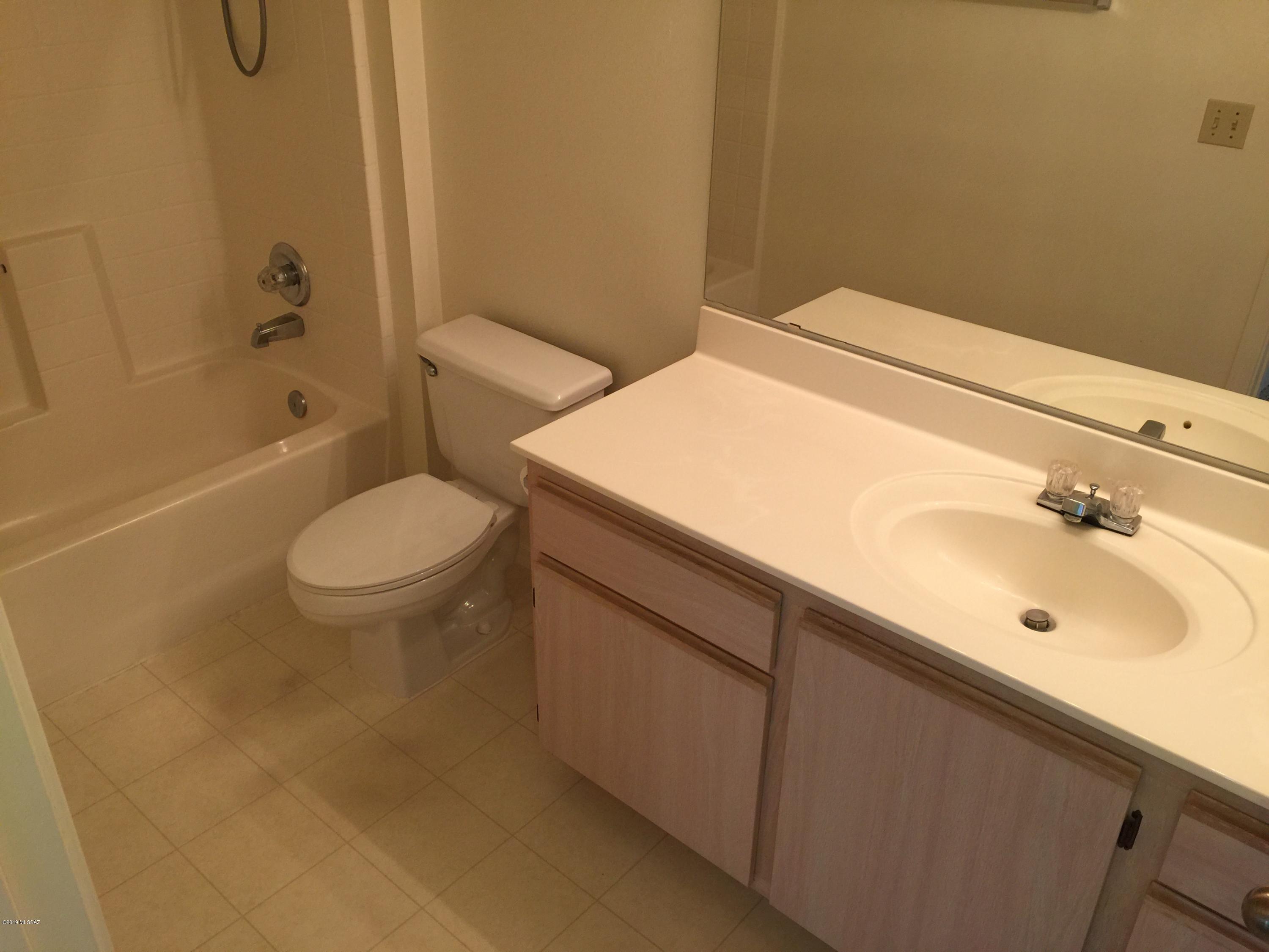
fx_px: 1063
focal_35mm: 29
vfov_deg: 48.2
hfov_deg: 61.7
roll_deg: -2.0
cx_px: 634
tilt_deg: -30.6
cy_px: 476
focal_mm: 4.15
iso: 40
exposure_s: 1/30
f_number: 2.2
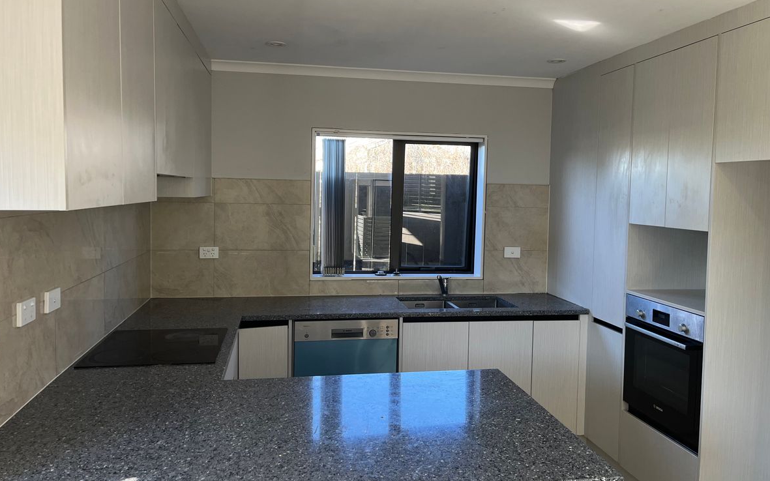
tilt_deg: -4.1
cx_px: 383
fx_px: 588
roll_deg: -1.0
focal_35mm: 28
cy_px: 226
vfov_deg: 44.5
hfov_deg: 66.5
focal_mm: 5.1
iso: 100
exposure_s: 1/100
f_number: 1.6
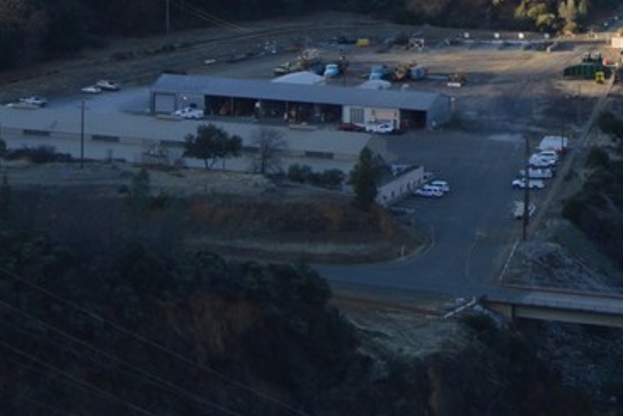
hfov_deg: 11.2
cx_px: 1030
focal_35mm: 173
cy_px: -555
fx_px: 2994
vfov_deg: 7.5
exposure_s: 1/200
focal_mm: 22
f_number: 5.6
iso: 100
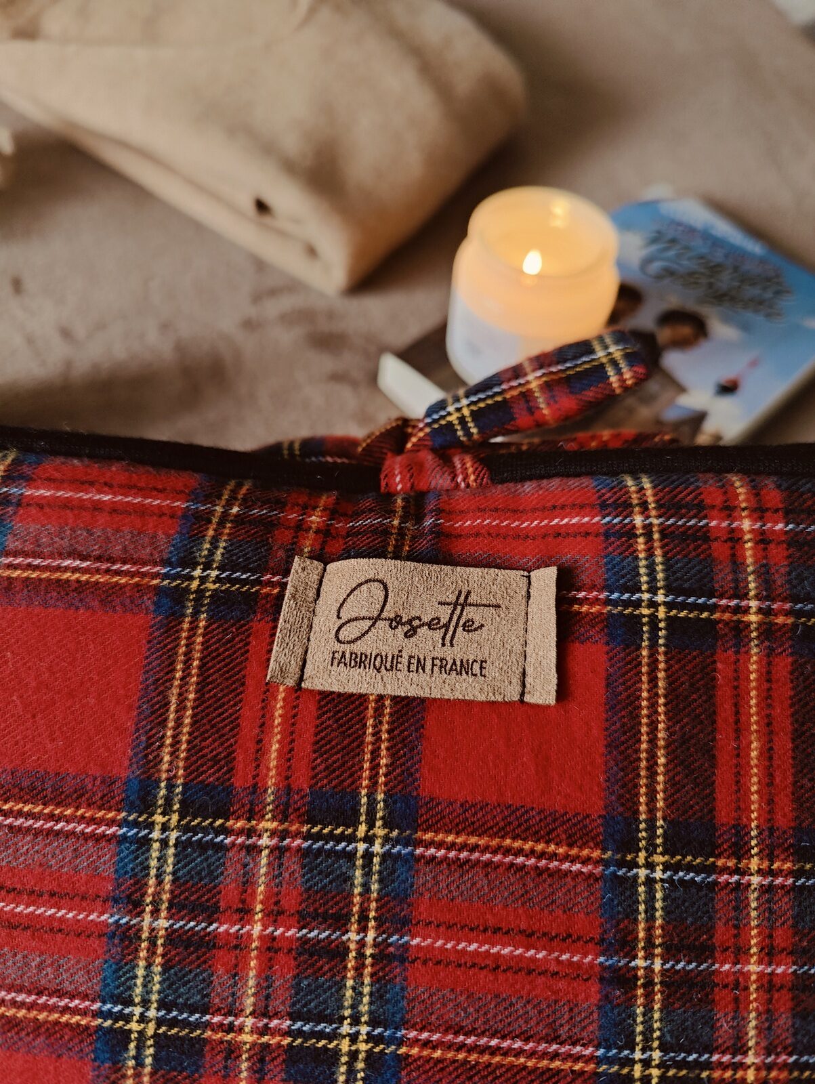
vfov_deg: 73.9
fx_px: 721
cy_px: 542
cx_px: 408
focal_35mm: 23
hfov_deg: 59.0
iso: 125
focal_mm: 6.06
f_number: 1.8
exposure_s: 1/30
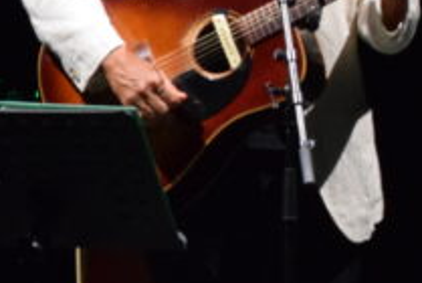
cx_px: 575
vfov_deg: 1.5
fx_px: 10770
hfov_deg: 2.2
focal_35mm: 917
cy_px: 66
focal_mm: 125
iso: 3200
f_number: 9
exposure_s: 1/100
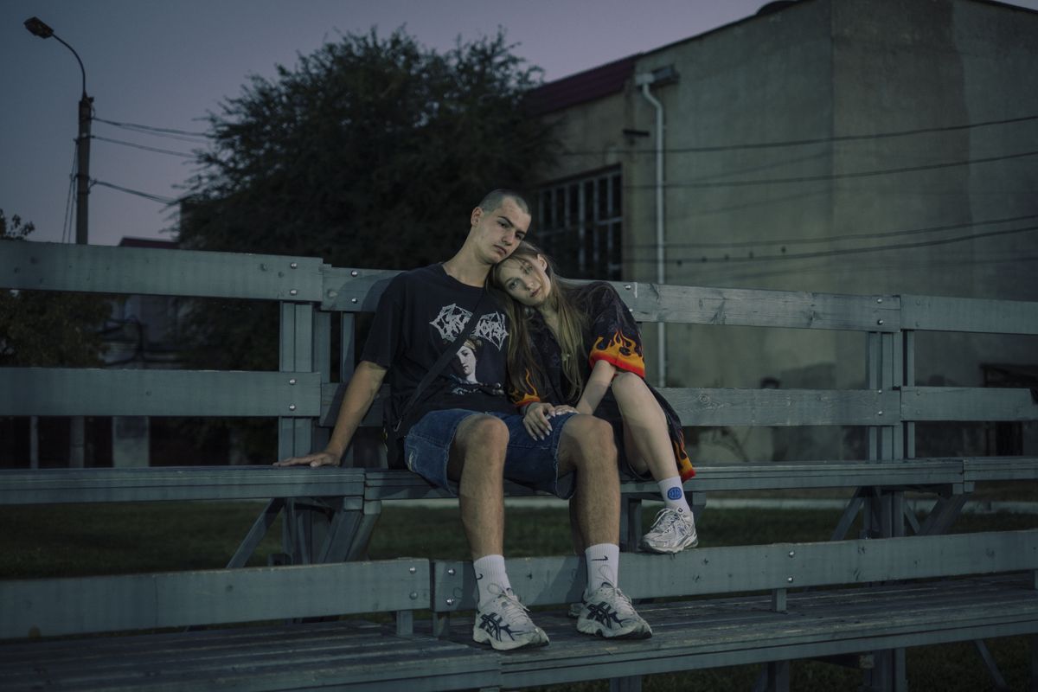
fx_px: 1528
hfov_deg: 37.5
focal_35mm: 53
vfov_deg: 25.5
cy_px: 346
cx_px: 519
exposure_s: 1/125
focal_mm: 35
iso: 500
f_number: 1.4
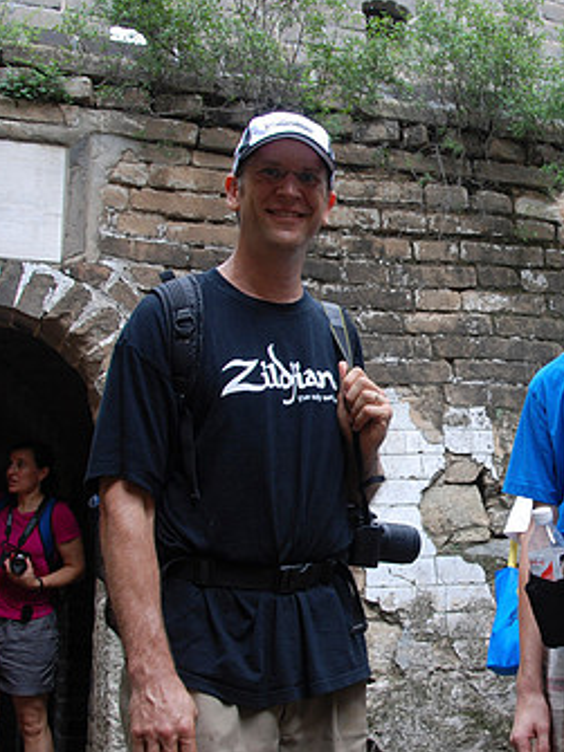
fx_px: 1304
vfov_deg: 32.2
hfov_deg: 23.9
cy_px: 386
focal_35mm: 60
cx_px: 479
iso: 200
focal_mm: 24
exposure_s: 1/125
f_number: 5.6
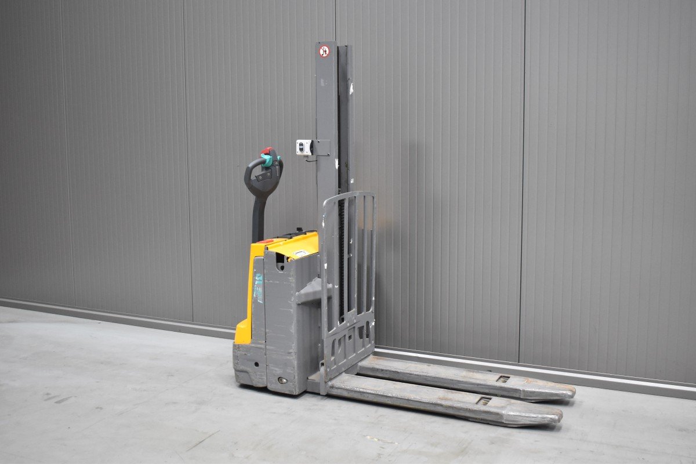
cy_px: 232
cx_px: 348
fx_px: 725
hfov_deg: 51.3
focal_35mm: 38
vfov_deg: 35.5
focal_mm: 25
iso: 1600
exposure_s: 1/60
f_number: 4
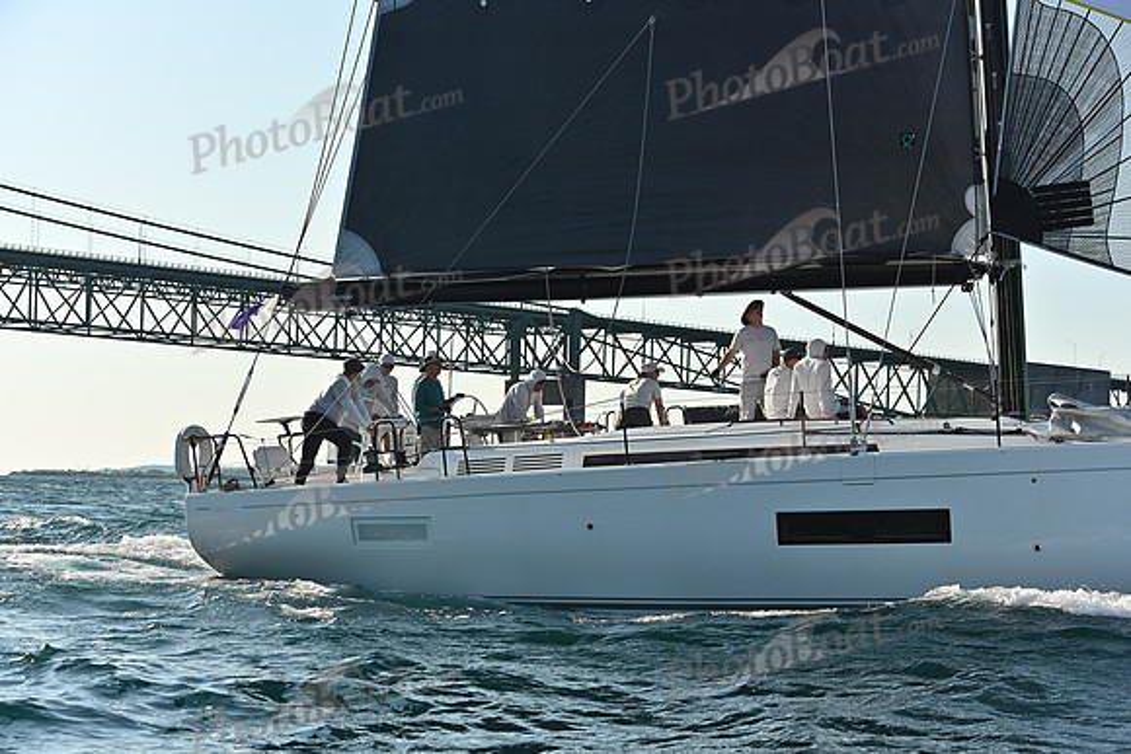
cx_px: 566
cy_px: 377
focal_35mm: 70
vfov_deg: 19.5
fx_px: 2200
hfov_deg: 28.8
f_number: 6.3
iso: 320
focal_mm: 70
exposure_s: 1/2000
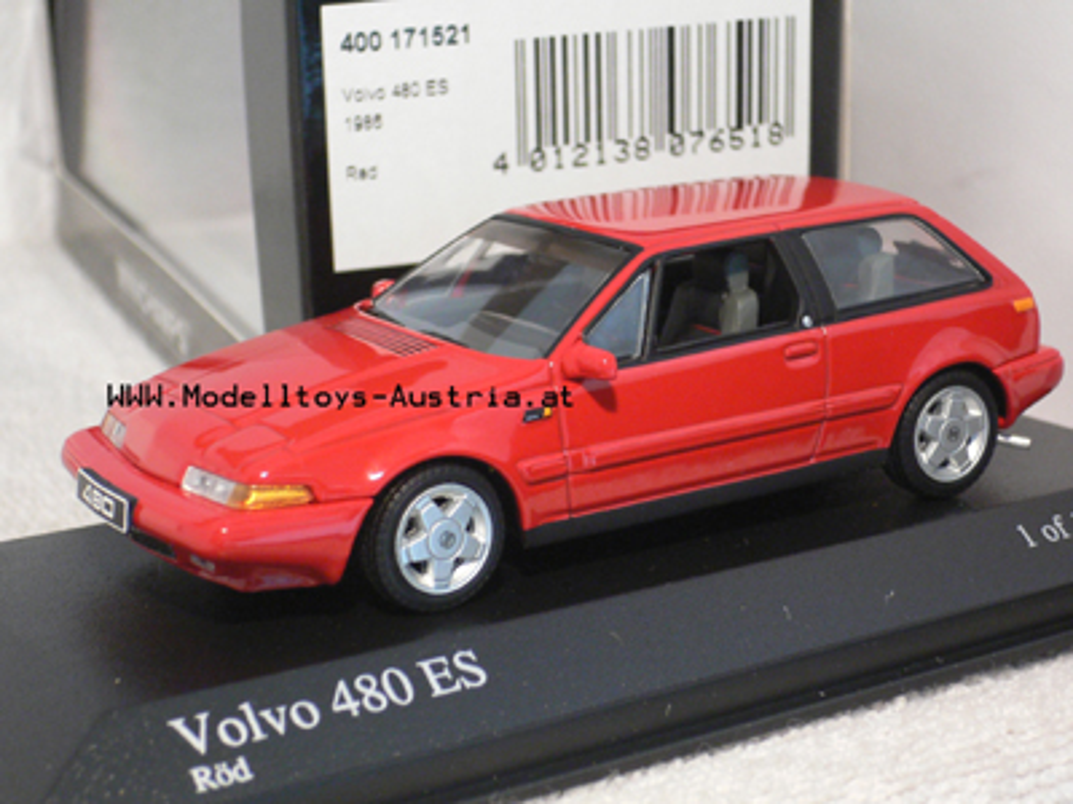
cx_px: 536
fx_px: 2294
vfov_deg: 19.9
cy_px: 402
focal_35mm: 74
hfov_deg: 26.3
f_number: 4.2
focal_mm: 12.3
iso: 200
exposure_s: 1/8
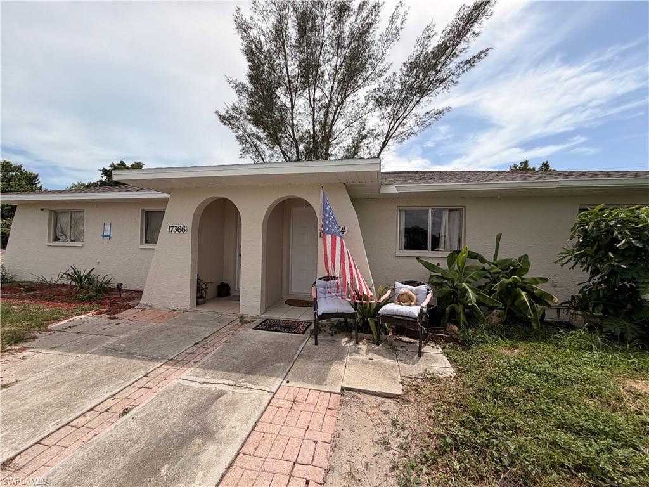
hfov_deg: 102.1
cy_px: 244
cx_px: 324
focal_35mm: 14
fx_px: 262
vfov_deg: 85.7
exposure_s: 1/1087
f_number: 2.2
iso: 20
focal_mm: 2.22
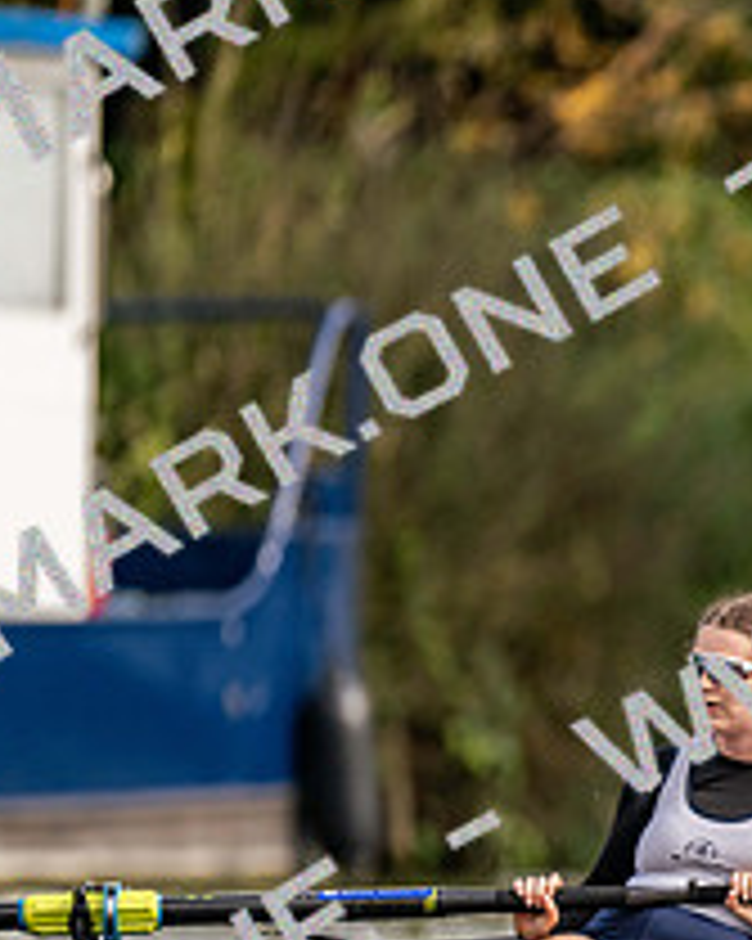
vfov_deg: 1.2
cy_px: 807
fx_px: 43515
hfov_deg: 1.0
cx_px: 1130
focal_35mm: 1563
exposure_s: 1/2500
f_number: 4
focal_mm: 600
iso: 280
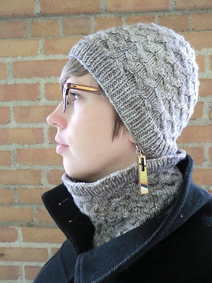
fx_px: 220
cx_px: 106
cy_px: 142
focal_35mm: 27
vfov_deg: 65.3
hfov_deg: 51.4
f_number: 3.2
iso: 400
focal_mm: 4.9
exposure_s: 1/60
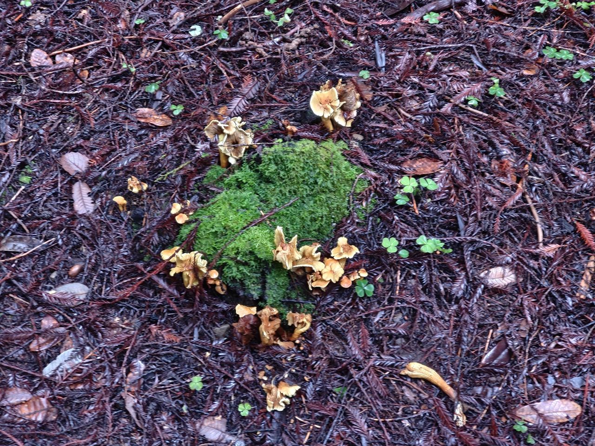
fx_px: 808
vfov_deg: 30.9
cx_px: 298
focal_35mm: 47
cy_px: 223
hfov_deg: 40.4
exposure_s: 1/20
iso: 10000
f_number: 2
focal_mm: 7.1
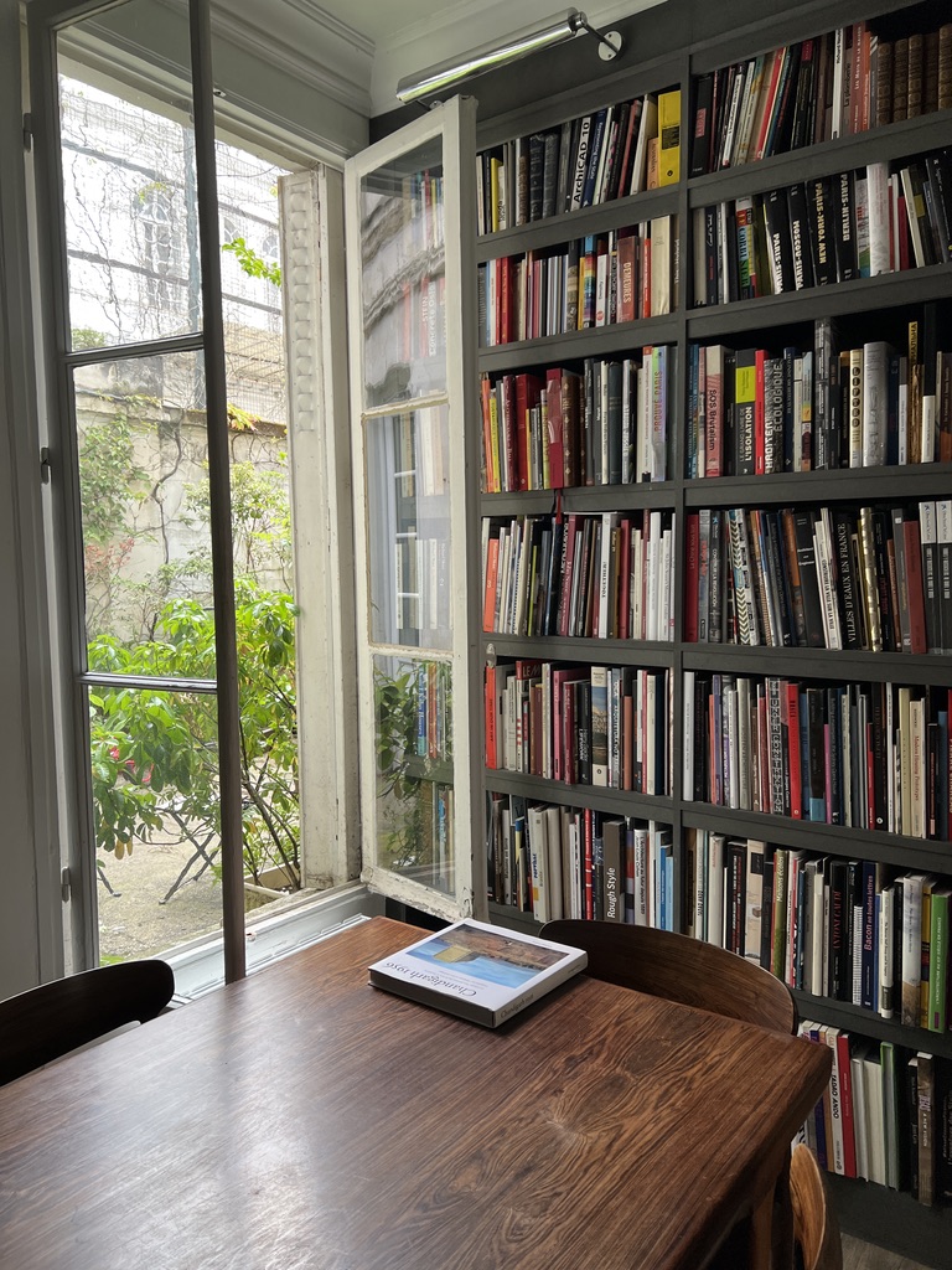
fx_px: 953
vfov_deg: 67.3
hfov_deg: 53.1
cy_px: 635
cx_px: 476
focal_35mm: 26
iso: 80
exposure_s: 1/121
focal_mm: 5.7
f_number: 1.5
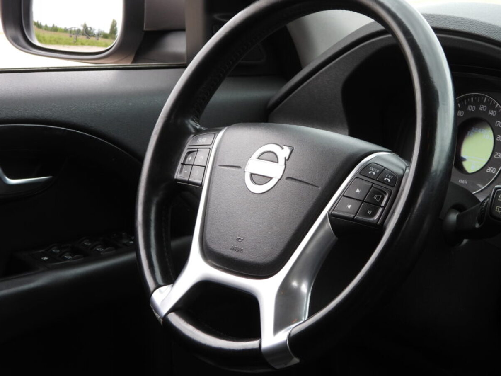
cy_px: 170
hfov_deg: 18.5
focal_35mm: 106
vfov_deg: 14.0
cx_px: 303
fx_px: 1534
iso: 100
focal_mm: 14.4
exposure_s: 1/60
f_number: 3.5
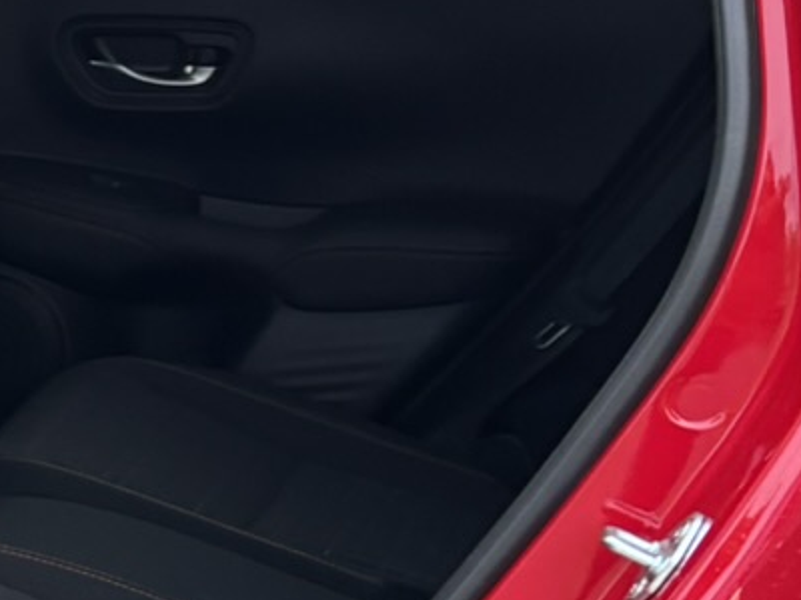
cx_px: -1075
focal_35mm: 133
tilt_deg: -20.9
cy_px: 710
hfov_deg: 12.1
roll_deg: +1.4
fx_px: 3078
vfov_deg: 11.0
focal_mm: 5.96
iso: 80
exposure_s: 1/121
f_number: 1.6
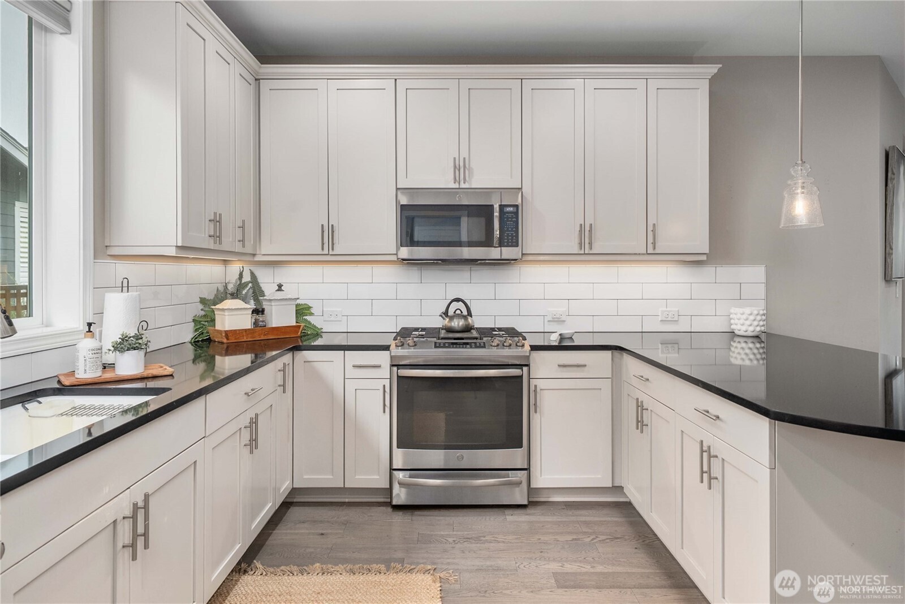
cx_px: 452
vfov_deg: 62.0
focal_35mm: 20
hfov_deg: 84.0
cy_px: 302
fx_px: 503
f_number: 7.1
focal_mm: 20
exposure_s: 1/13
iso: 1000
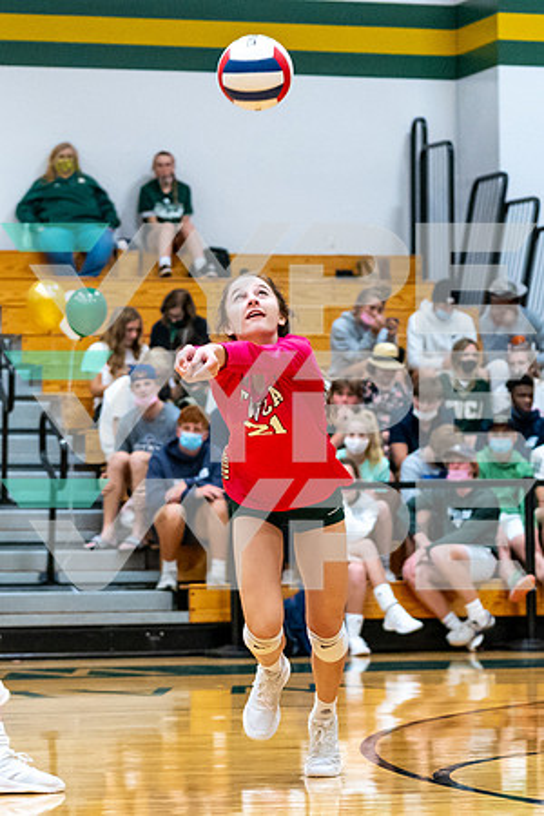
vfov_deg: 14.2
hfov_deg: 9.5
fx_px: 3271
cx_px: 263
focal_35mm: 144
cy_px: 507
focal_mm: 70
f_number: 2.8
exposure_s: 1/1250
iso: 3200
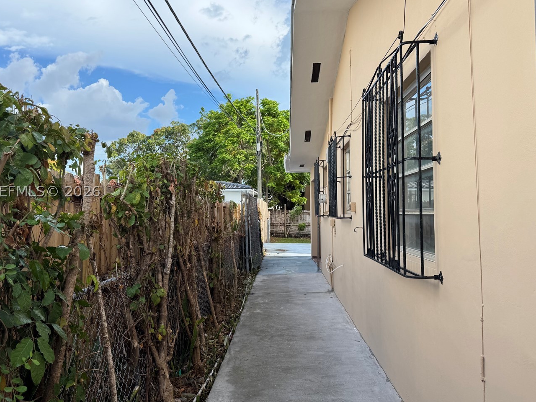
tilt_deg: +3.5
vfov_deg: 46.8
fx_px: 465
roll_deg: +0.2
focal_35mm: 30
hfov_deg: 59.7
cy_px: 191
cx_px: 229
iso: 80
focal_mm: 6.76
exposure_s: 1/1818
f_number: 1.78
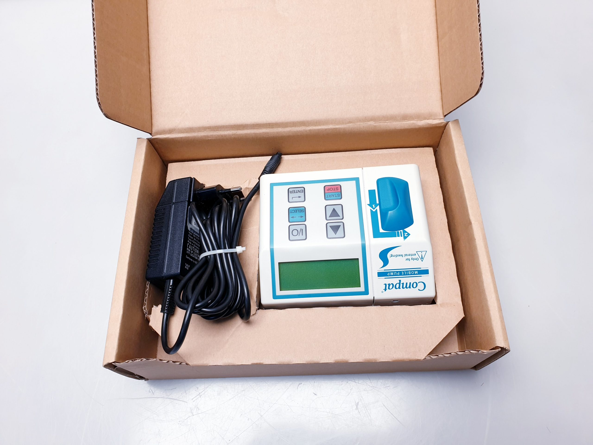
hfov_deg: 67.3
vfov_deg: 53.1
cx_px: 296
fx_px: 445
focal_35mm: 26
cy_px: 222
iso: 64
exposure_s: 1/100
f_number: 2.4
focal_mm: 4.3
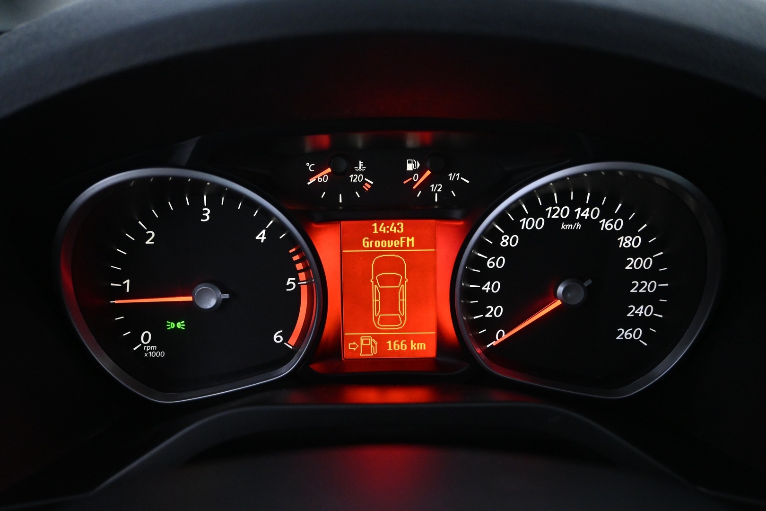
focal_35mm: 29
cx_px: 383
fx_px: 622
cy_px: 256
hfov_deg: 63.2
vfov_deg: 44.6
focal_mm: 19.5
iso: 3200
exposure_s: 1/50
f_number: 3.8
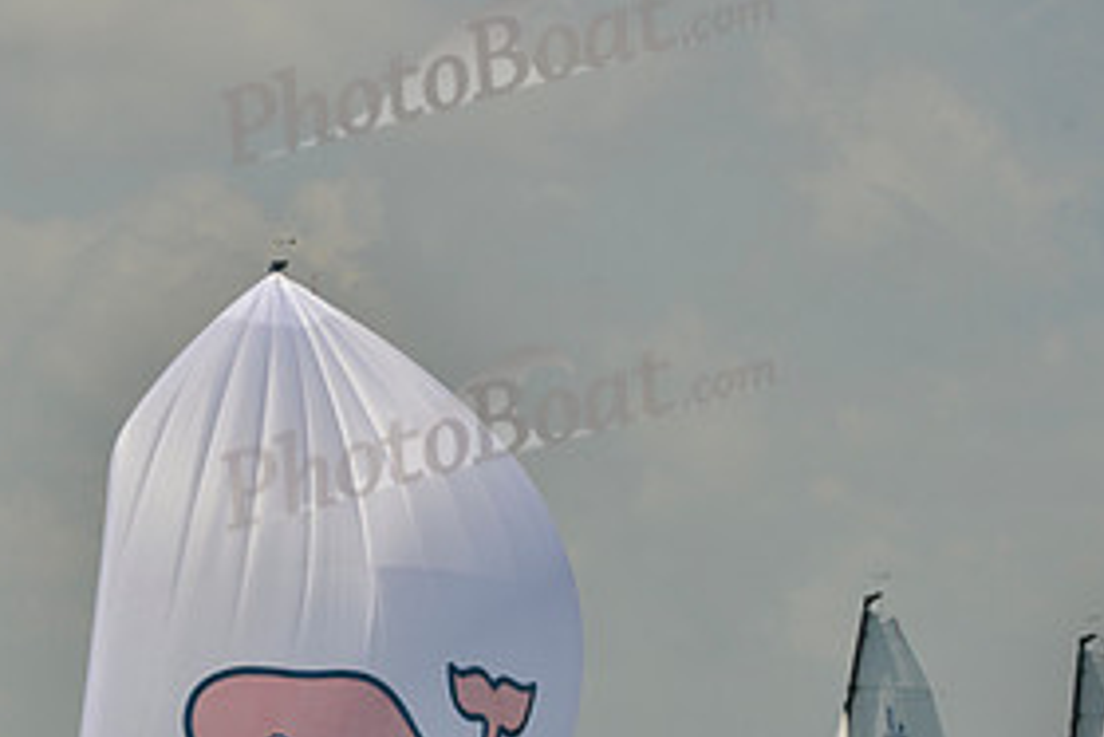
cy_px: 688
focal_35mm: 600
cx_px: 20
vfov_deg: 2.3
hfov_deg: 3.4
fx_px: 18409
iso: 280
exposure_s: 1/1250
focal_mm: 290
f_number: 10
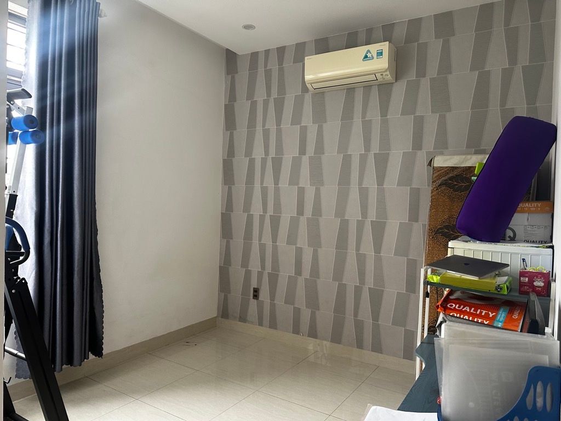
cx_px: 280
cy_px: 210
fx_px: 389
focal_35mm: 24
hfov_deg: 71.6
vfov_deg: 56.8
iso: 250
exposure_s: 1/60
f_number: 1.78
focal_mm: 6.86
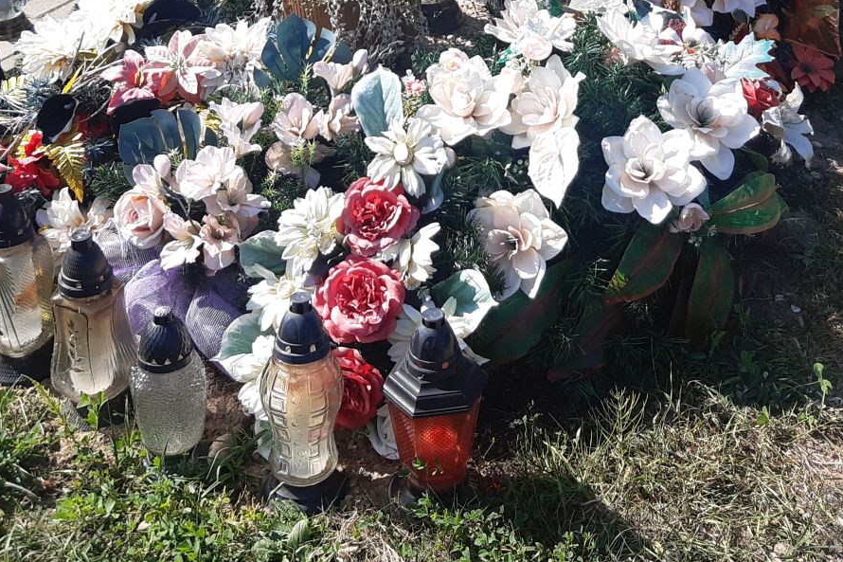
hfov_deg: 35.5
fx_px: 1311
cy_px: -71
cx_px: 497
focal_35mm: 56
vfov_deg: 22.7
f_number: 1.7
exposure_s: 1/1189
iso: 40
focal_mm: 3.92
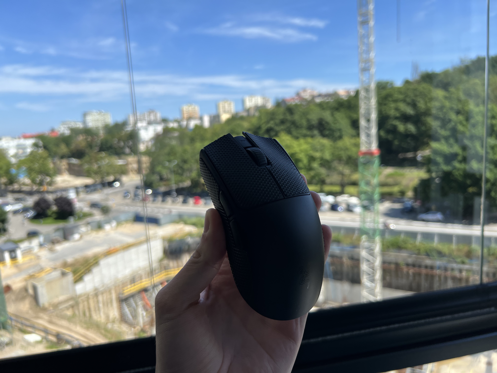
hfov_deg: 67.3
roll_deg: +3.9
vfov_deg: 53.1
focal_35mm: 26
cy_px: 186
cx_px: 248
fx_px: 373
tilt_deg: -8.4
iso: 50
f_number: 1.5
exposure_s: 1/2513
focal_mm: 5.7
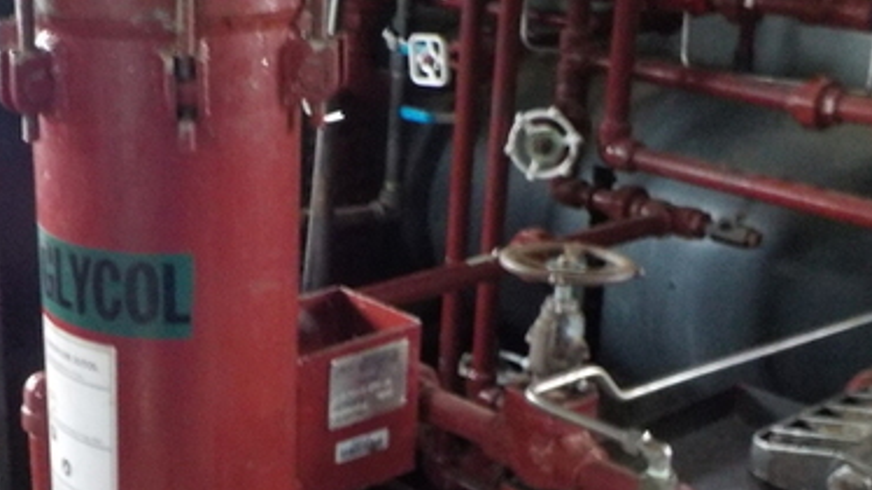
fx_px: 1294
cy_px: 343
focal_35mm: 56
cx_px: 208
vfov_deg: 21.3
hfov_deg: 36.3
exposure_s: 1/5
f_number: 3.3
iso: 800
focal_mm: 4.1
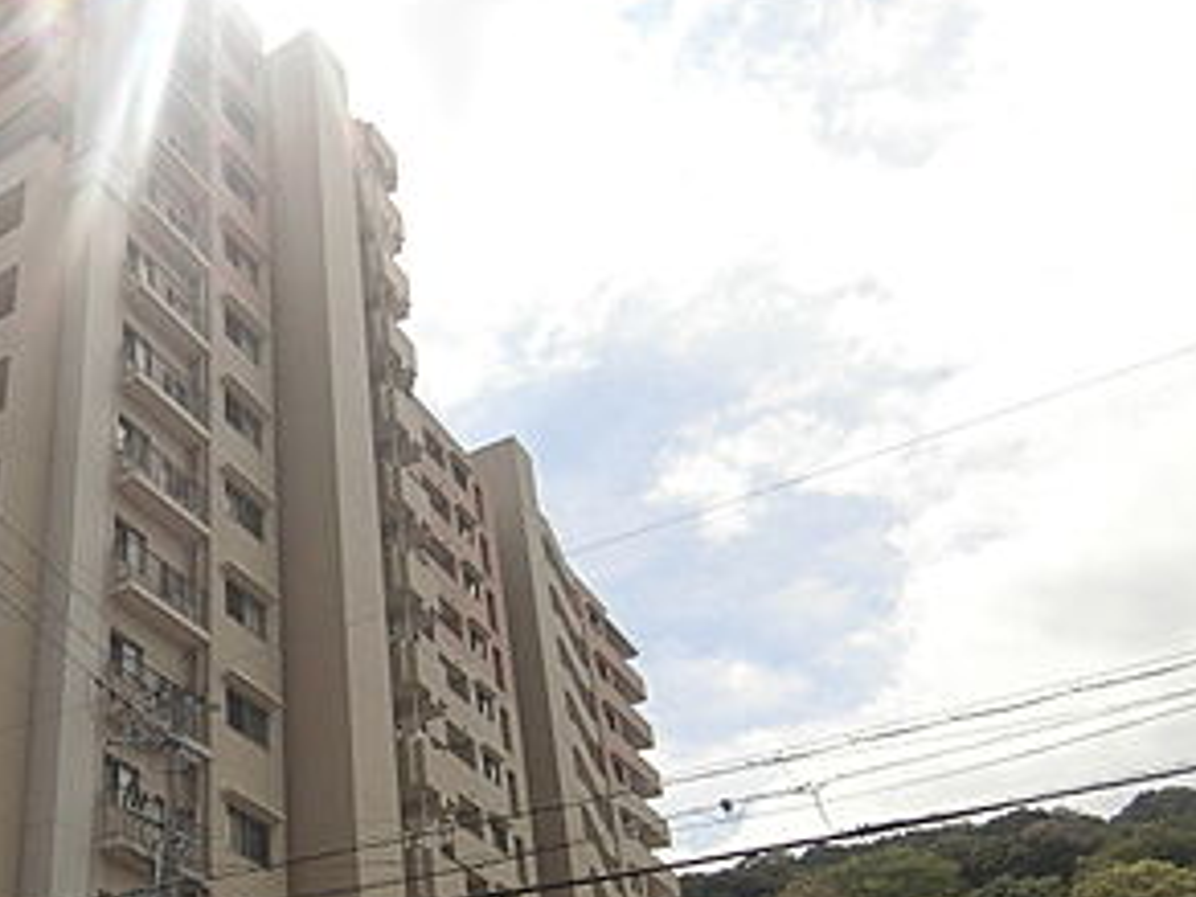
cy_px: 696
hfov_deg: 44.5
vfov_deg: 35.8
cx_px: 172
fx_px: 1347
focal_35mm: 39
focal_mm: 4.06
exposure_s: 1/400
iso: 80
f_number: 6.9
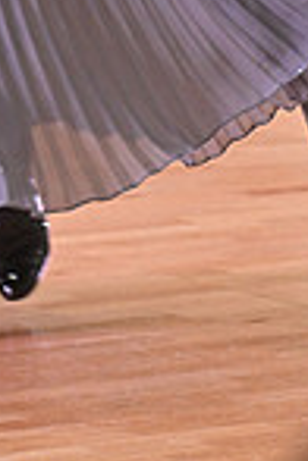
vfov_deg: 4.3
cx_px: -171
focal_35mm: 472
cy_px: -220
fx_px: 6057
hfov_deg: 2.9
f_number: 5
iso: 3200
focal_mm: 120
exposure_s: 1/320
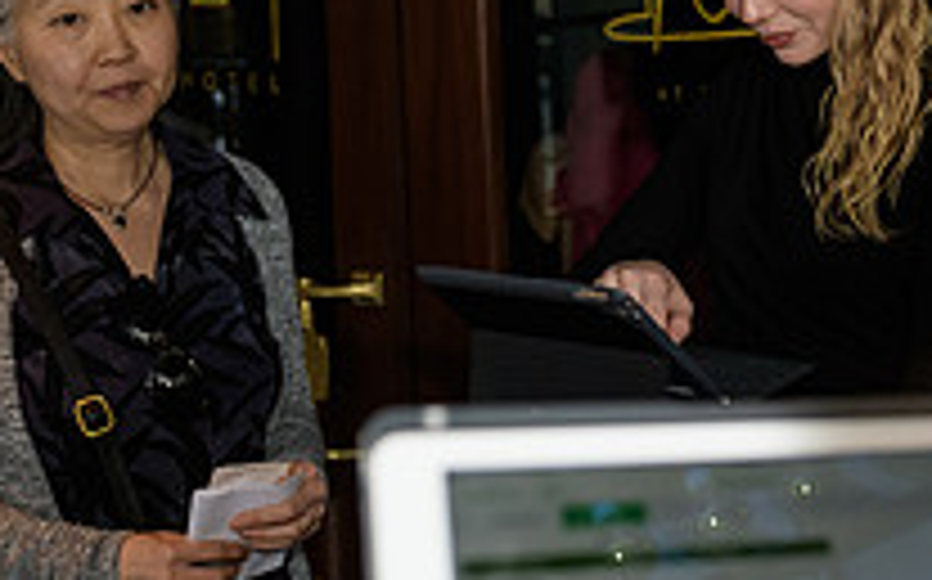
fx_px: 2106
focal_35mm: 83
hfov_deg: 24.5
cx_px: 756
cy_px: 160
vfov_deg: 15.6
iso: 1000
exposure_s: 1/100
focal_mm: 29
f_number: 3.2
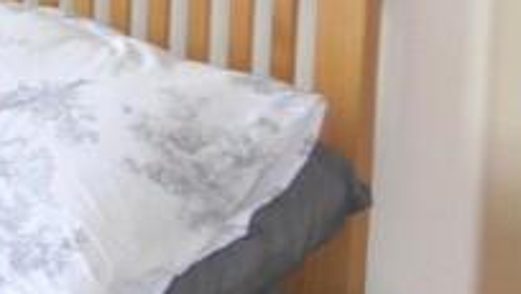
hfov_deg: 12.5
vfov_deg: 9.0
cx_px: -759
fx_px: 1811
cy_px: -169
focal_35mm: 131
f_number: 3.3
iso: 100
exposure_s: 1/50
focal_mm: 4.3
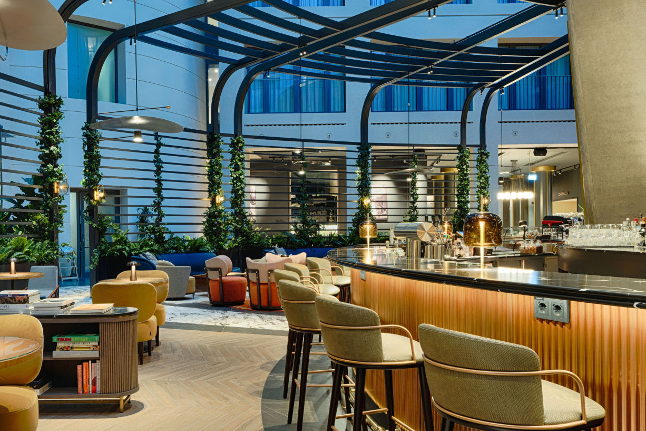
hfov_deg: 58.7
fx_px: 570
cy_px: 238
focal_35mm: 32
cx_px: 262
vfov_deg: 41.3
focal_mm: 20.5
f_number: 8
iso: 100
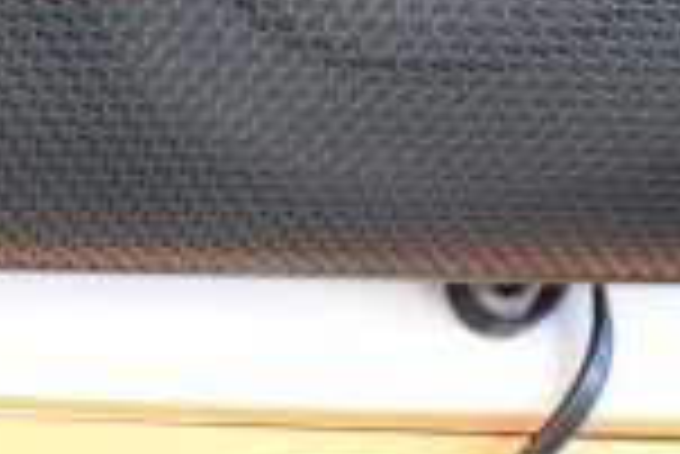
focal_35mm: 145
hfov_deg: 14.0
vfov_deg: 8.9
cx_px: 41
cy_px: -456
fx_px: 2741
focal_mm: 24
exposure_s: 1/40
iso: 4000
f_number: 3.8
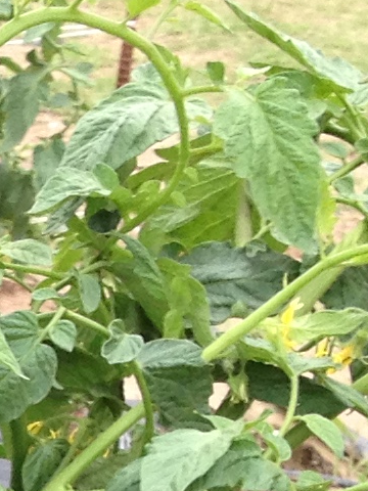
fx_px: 3374
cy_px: 880
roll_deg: -1.9
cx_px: -722
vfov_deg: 8.0
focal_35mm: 238
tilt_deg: -21.8
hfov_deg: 5.8
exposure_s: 1/120
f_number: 2.4
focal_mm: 4.28
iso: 50
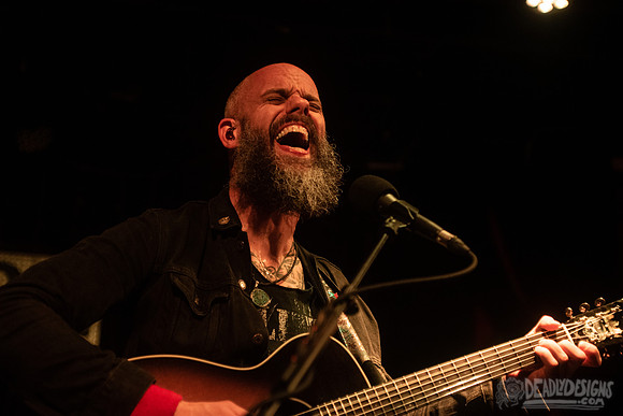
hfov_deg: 28.8
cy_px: 208
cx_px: 312
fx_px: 1212
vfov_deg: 19.5
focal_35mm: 70
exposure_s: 1/160
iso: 3200
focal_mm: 70
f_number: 3.2
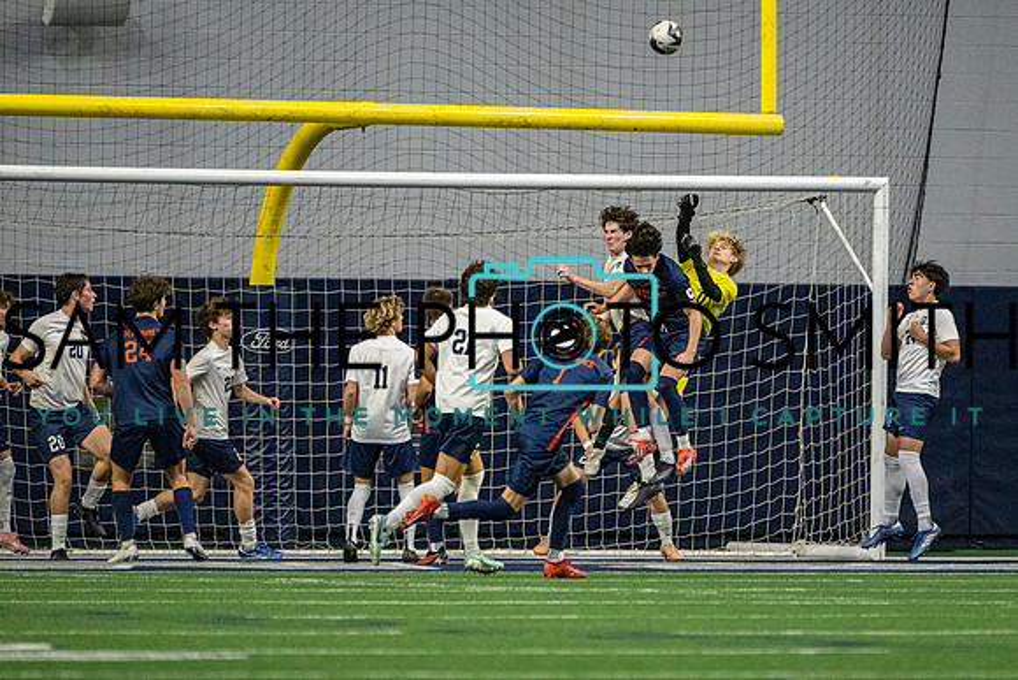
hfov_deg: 4.2
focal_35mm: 489
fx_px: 13829
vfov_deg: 2.8
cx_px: 604
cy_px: 348
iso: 12800
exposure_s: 1/1000
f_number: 5.6
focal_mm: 400
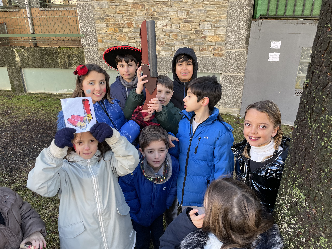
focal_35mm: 26
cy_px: 124
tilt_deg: -22.5
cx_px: 166
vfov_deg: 53.1
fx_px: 249
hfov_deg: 67.3
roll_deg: +0.5
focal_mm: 4.2
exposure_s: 1/121
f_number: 1.6
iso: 80
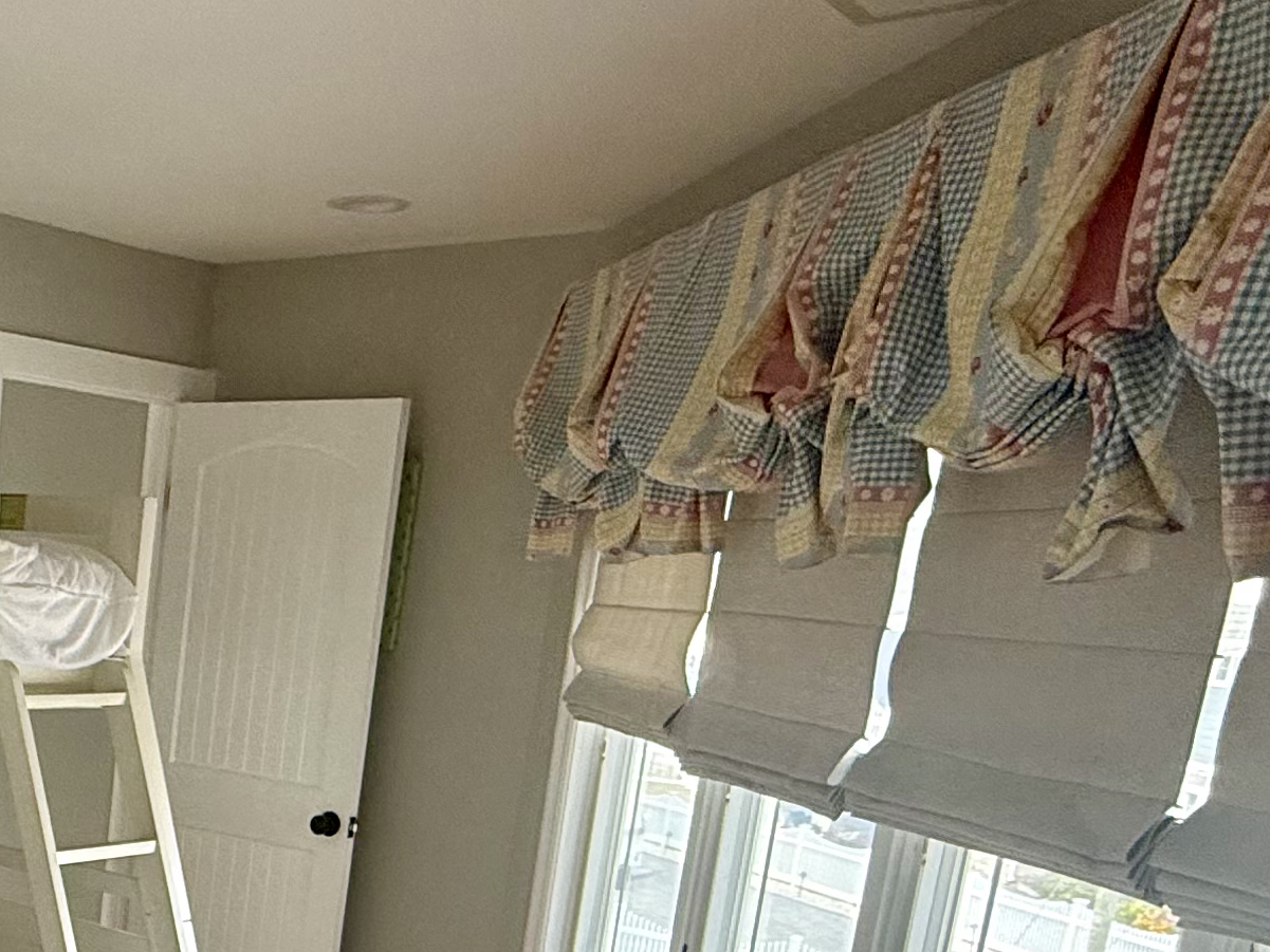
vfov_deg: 28.7
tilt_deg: -14.5
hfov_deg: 35.7
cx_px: -57
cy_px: 974
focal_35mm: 47
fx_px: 1725
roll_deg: -4.0
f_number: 2.2
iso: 160
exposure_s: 1/99
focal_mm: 2.22
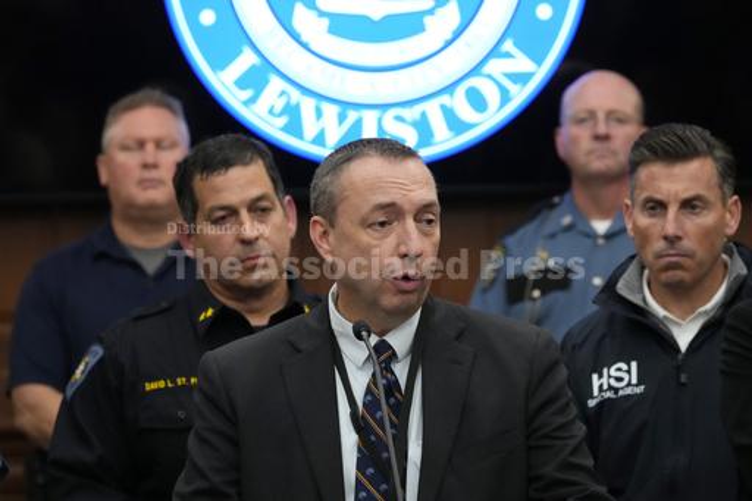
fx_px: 3947
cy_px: 250
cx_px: 376
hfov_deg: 10.9
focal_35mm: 189
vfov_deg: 7.3
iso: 8000
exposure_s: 1/200
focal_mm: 189
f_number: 6.3
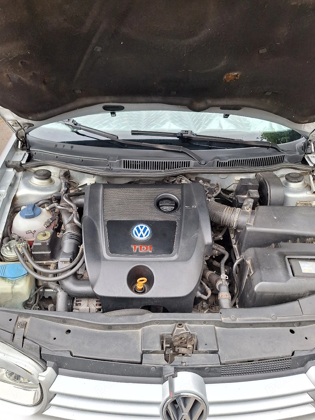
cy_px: 210
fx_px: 291
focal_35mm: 24
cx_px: 152
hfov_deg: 56.8
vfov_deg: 71.6
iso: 50
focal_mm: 5.54
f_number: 1.8
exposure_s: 1/100
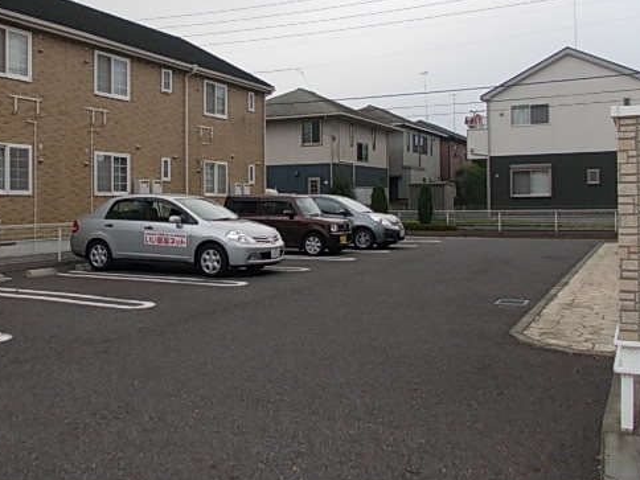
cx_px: 234
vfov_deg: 38.5
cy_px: 198
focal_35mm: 37
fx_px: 684
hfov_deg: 49.6
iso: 80
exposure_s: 1/160
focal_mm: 4
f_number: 2.7
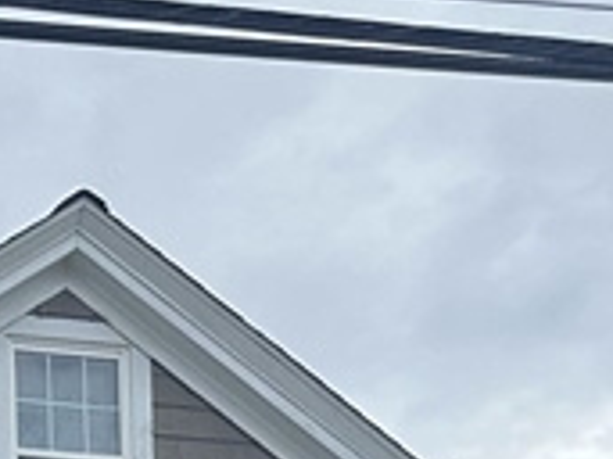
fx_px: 2548
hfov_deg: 12.8
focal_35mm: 144
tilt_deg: +5.0
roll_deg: +1.3
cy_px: 1341
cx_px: -391
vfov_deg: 8.7
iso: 80
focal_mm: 6.86
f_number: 1.78
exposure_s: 1/2660
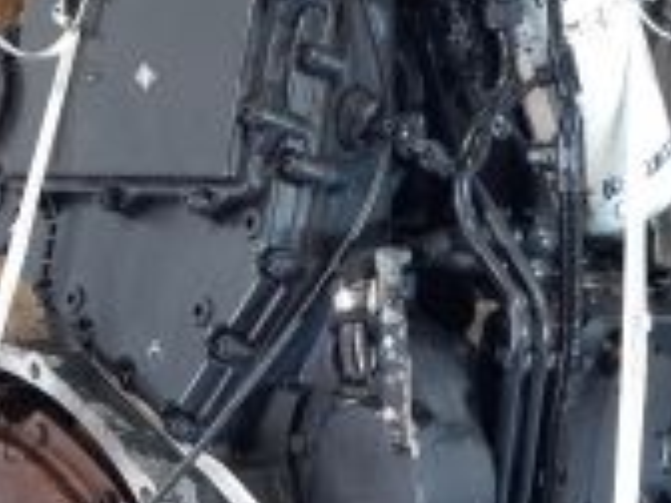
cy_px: 559
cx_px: 551
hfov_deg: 20.8
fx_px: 1803
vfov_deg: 15.5
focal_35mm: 93
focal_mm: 5.4
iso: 125
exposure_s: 1/50
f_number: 1.8
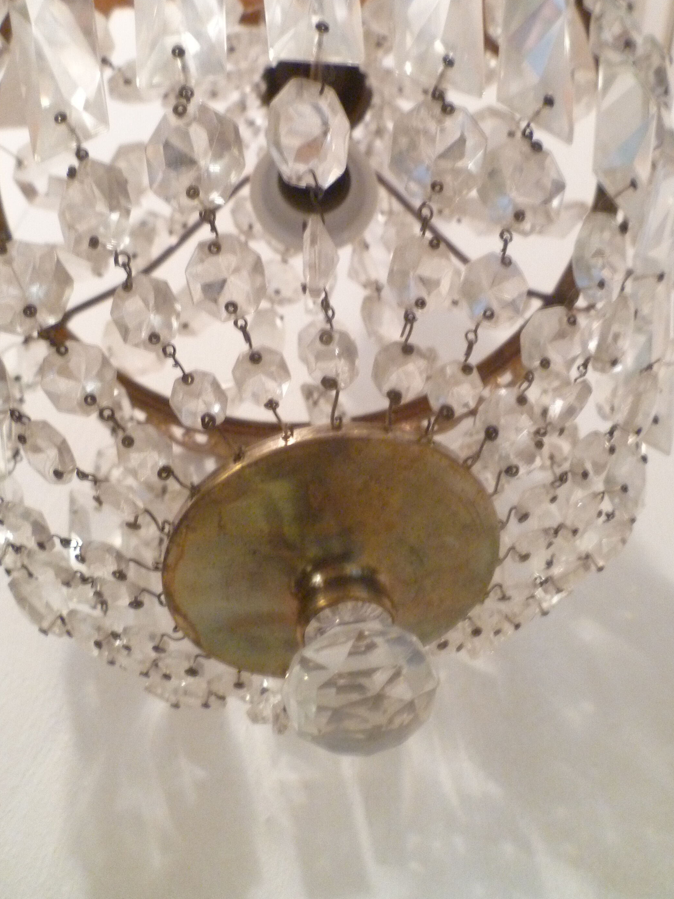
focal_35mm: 33
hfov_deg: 42.9
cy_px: 396
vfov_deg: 55.2
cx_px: 358
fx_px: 857
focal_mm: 5
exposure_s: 1/6
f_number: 2.8
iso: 400
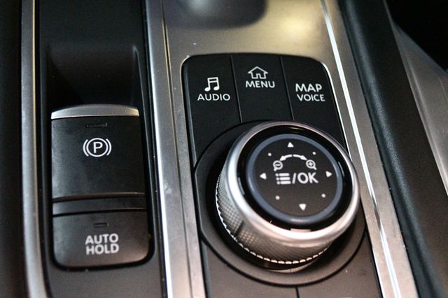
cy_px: 149
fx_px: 634
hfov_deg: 38.9
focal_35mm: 51
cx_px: 224
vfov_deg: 26.5
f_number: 5
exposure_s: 1/60
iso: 11400
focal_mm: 34
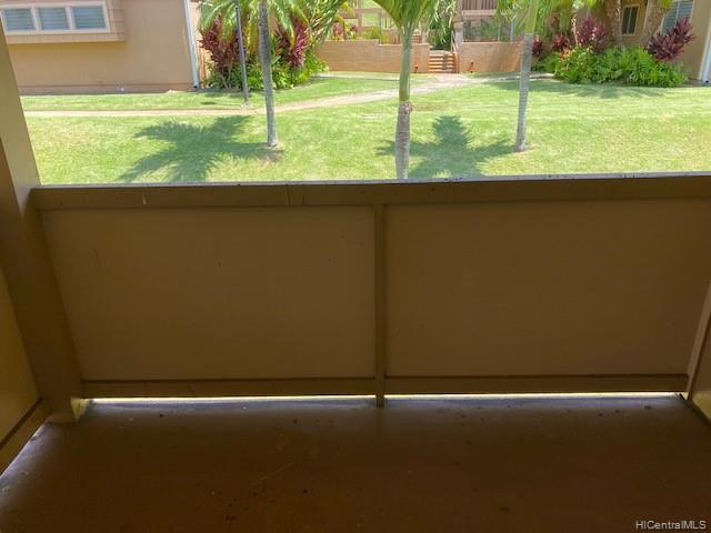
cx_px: 356
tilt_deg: -22.1
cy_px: 266
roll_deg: +1.4
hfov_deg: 67.3
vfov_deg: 53.1
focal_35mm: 26
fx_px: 534
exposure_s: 1/389
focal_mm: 4.25
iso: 32
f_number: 1.8
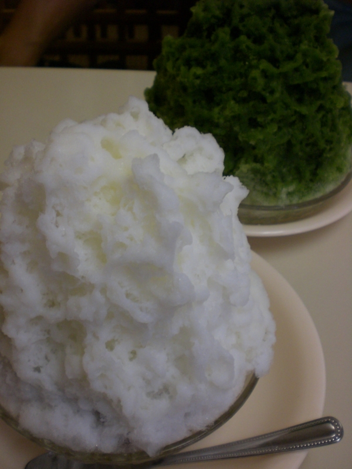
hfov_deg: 37.7
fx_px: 515
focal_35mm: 38
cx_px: 176
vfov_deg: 49.0
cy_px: 234
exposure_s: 1/20
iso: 200
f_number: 3.1
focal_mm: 6.3
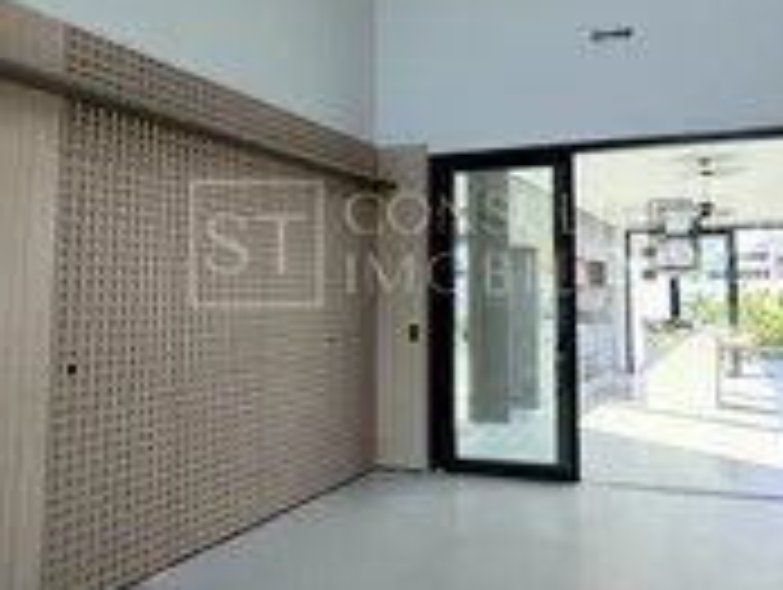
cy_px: 241
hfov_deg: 57.3
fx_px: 702
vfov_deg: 45.3
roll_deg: +0.3
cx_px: 508
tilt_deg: +4.9
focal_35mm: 31
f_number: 2.2
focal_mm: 2.22
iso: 50
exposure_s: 1/140
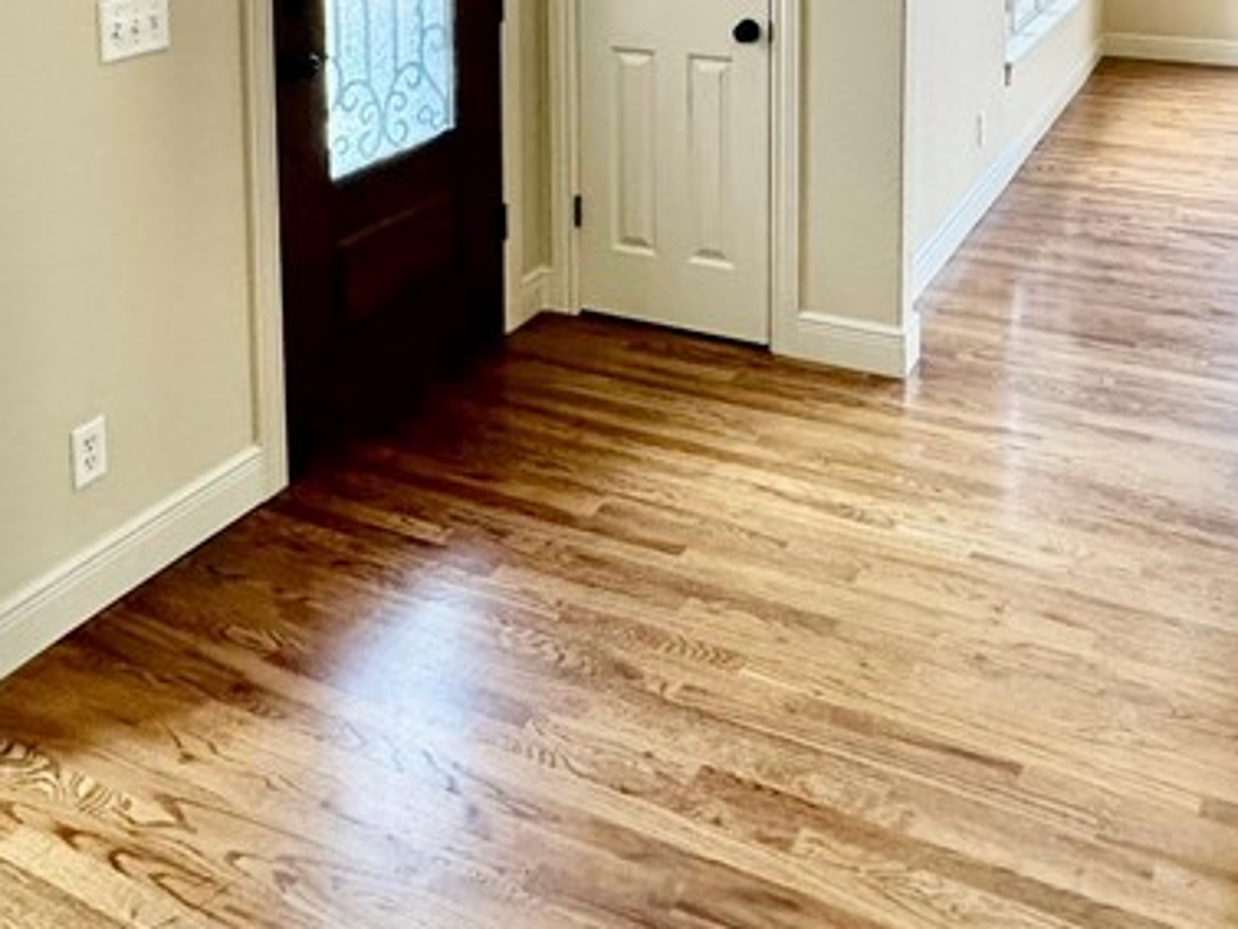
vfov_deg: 32.8
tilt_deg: -4.6
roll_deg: -0.1
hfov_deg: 48.9
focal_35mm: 38
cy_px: -105
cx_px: 673
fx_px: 1359
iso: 160
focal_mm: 2.22
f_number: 2.2
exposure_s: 1/120
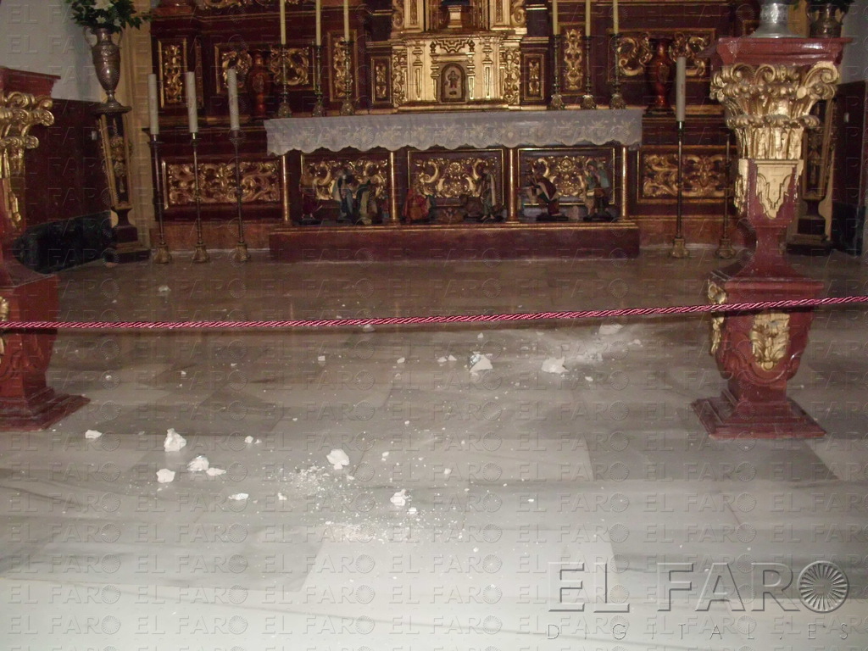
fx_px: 903
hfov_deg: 51.4
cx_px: 434
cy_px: 326
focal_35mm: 36
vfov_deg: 39.7
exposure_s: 1/60
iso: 400
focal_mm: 6.3
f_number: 2.9
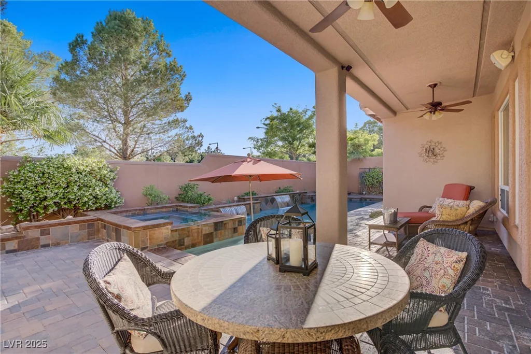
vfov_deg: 70.5
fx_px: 251
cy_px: 177
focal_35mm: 17
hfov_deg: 93.3
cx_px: 266
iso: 100
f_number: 7.1
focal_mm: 17
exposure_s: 1/125
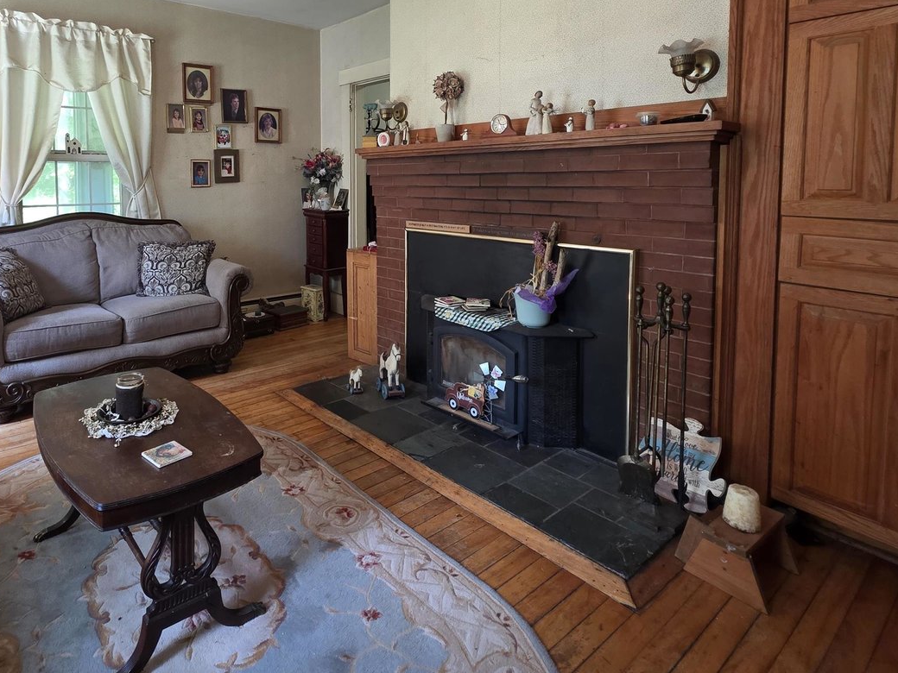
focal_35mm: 20
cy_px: 211
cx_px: 336
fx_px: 519
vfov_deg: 63.8
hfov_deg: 80.2
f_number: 1.9
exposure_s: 1/60
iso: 160
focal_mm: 2.2
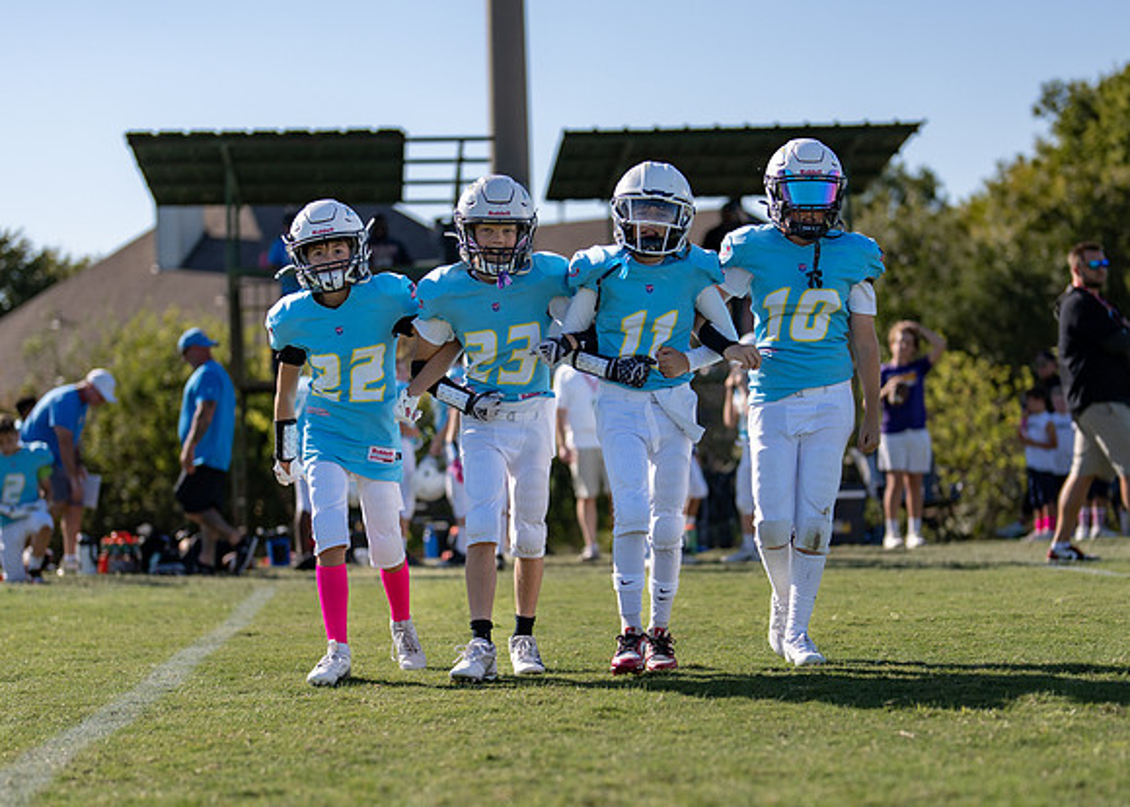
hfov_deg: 25.1
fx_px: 2540
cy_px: 482
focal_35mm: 79
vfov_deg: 18.0
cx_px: 628
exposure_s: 1/6400
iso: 100
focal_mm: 50
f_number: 1.2
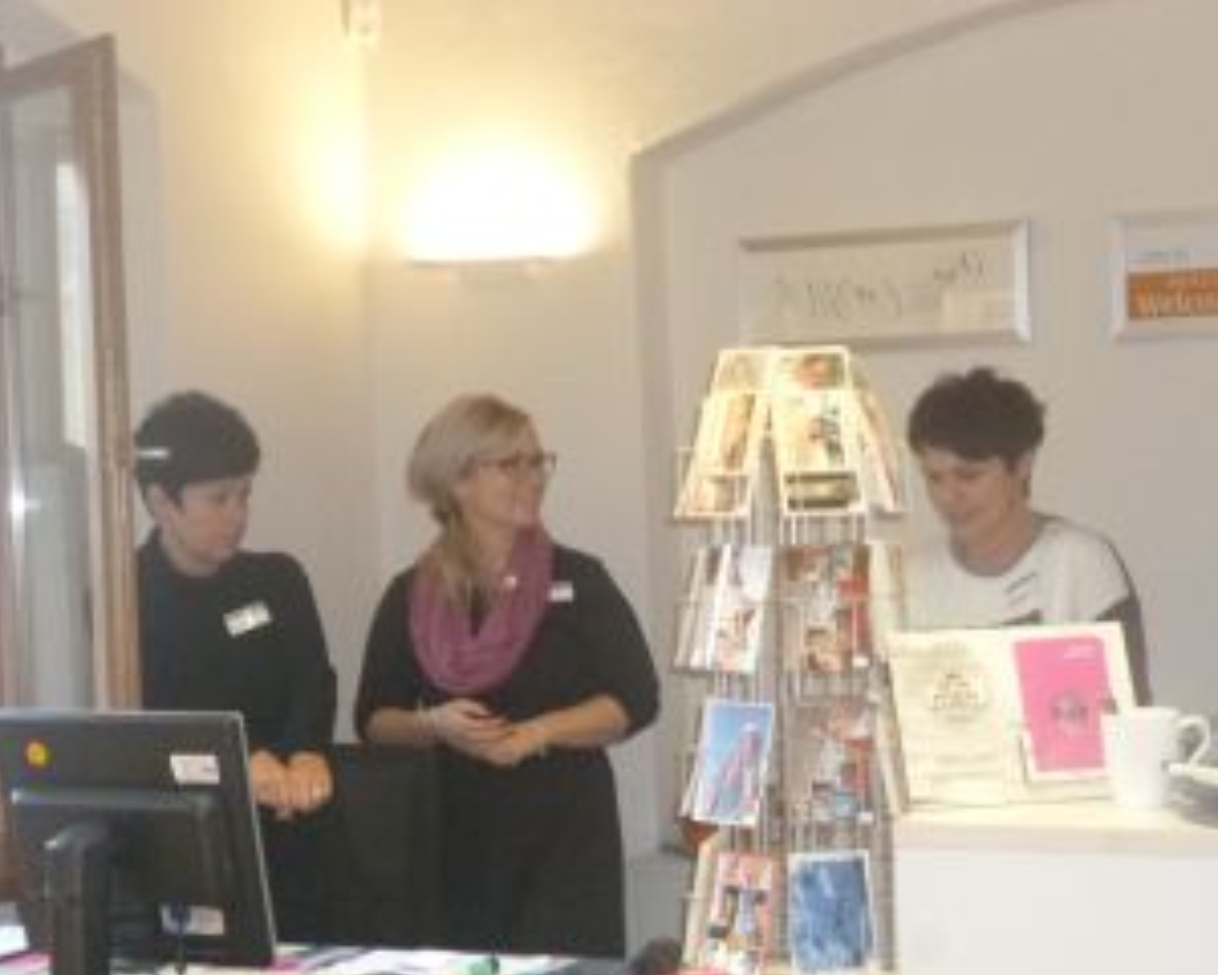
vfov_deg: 23.5
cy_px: 569
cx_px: 739
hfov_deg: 29.1
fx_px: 2343
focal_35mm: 65
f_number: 3.6
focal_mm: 8.9
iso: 640
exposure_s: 1/60
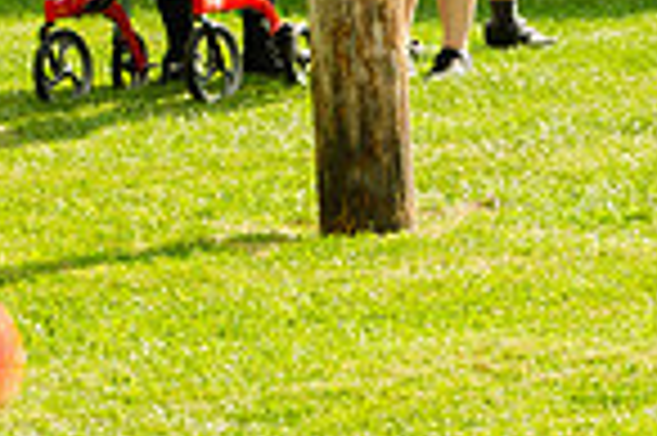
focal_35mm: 327
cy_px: 108
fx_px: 5961
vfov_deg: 4.2
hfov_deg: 6.3
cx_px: 684
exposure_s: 1/250
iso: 140
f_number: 8
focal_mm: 55
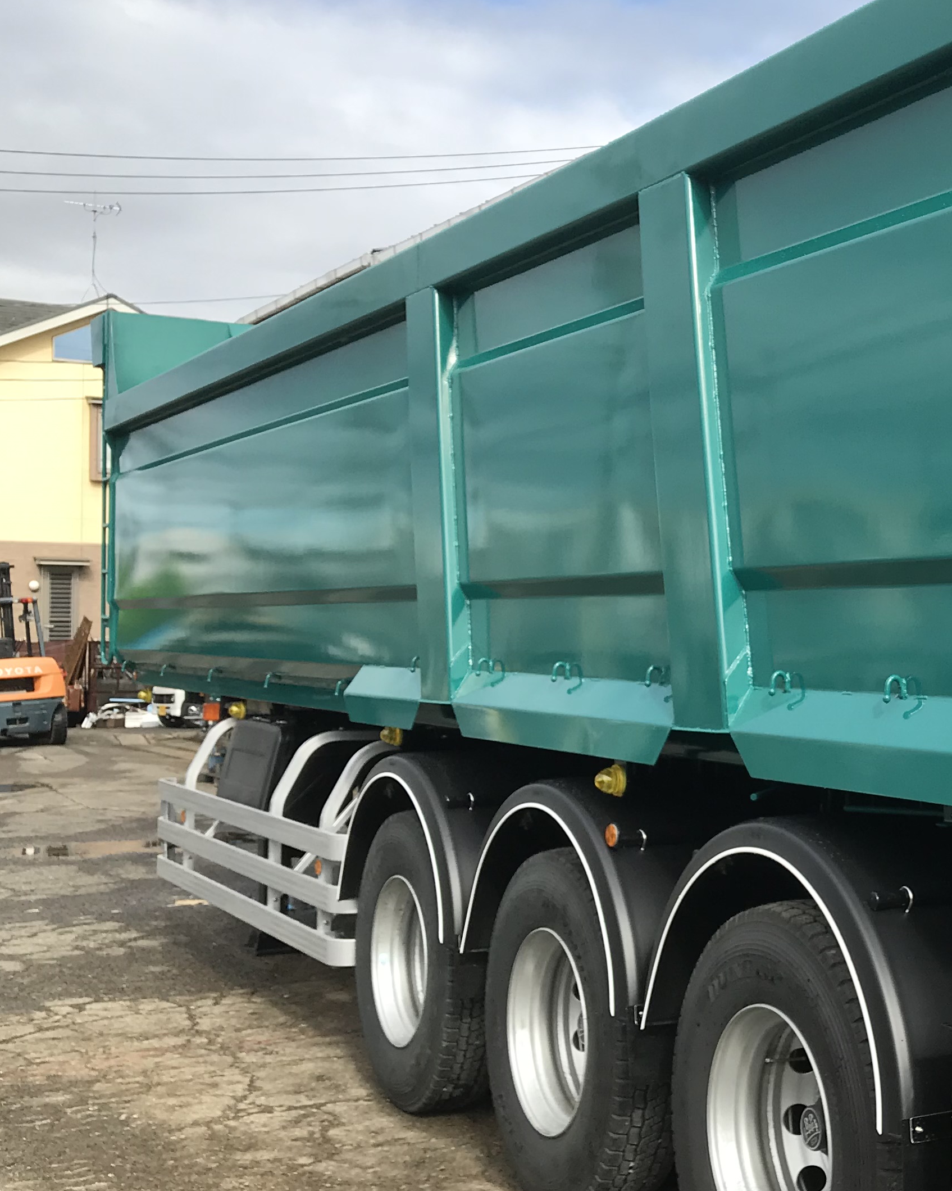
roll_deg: -0.7
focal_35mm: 52
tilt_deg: +1.2
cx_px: 1013
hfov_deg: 27.0
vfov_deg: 36.0
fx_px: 1832
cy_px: 624
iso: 20
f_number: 1.8
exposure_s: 1/1114
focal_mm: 3.99
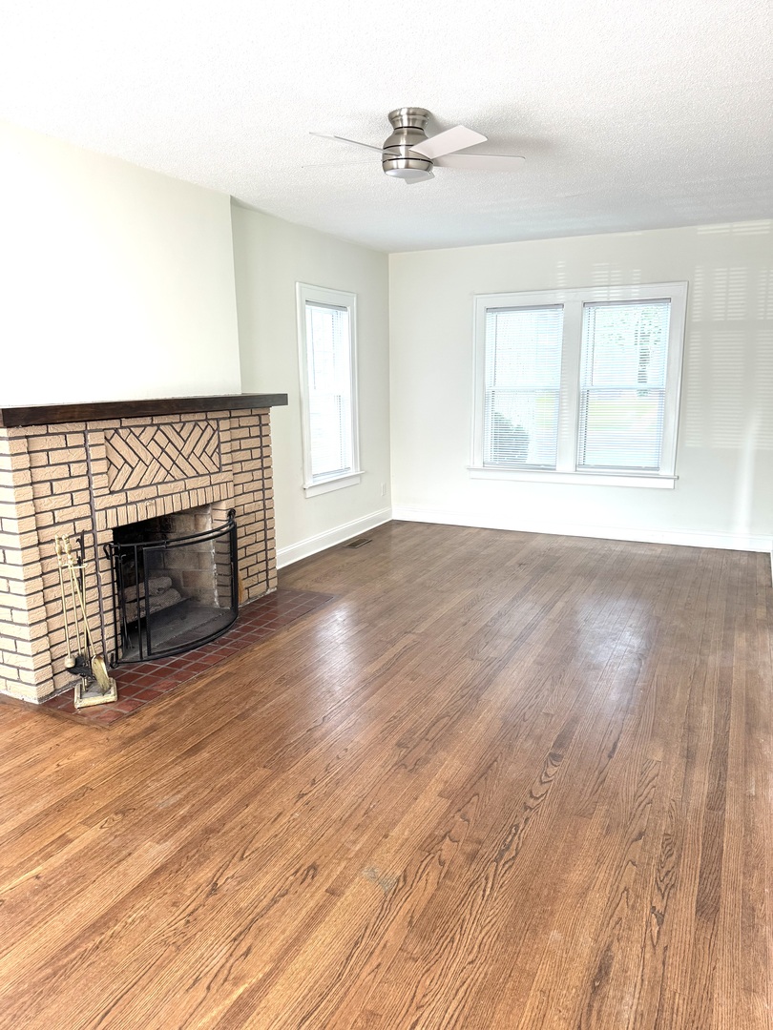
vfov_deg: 71.6
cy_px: 515
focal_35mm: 24
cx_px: 386
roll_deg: +0.9
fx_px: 715
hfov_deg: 56.8
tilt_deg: -11.9
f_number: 1.78
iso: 200
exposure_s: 1/121
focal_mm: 6.76
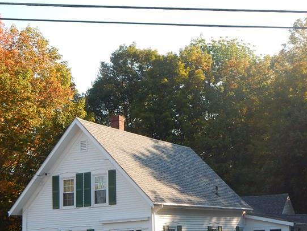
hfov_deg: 26.6
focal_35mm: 72
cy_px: 164
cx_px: 236
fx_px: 639
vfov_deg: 20.3
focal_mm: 6.8
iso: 125
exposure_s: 1/400
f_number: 3.4
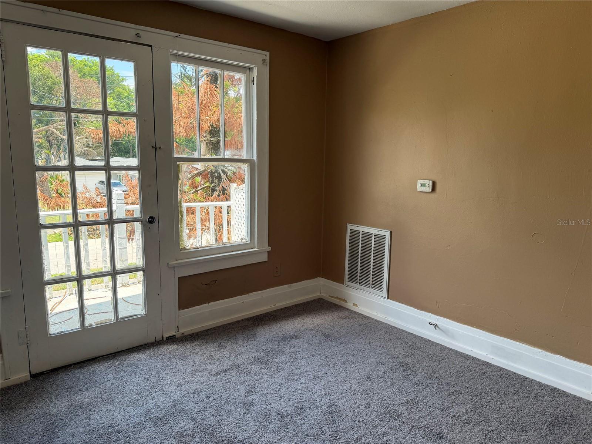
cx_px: 296
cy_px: 222
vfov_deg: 56.8
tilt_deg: -9.2
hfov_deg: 71.6
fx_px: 410
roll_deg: +0.0
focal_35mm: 24
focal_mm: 6.76
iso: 100
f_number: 1.78
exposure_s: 1/443
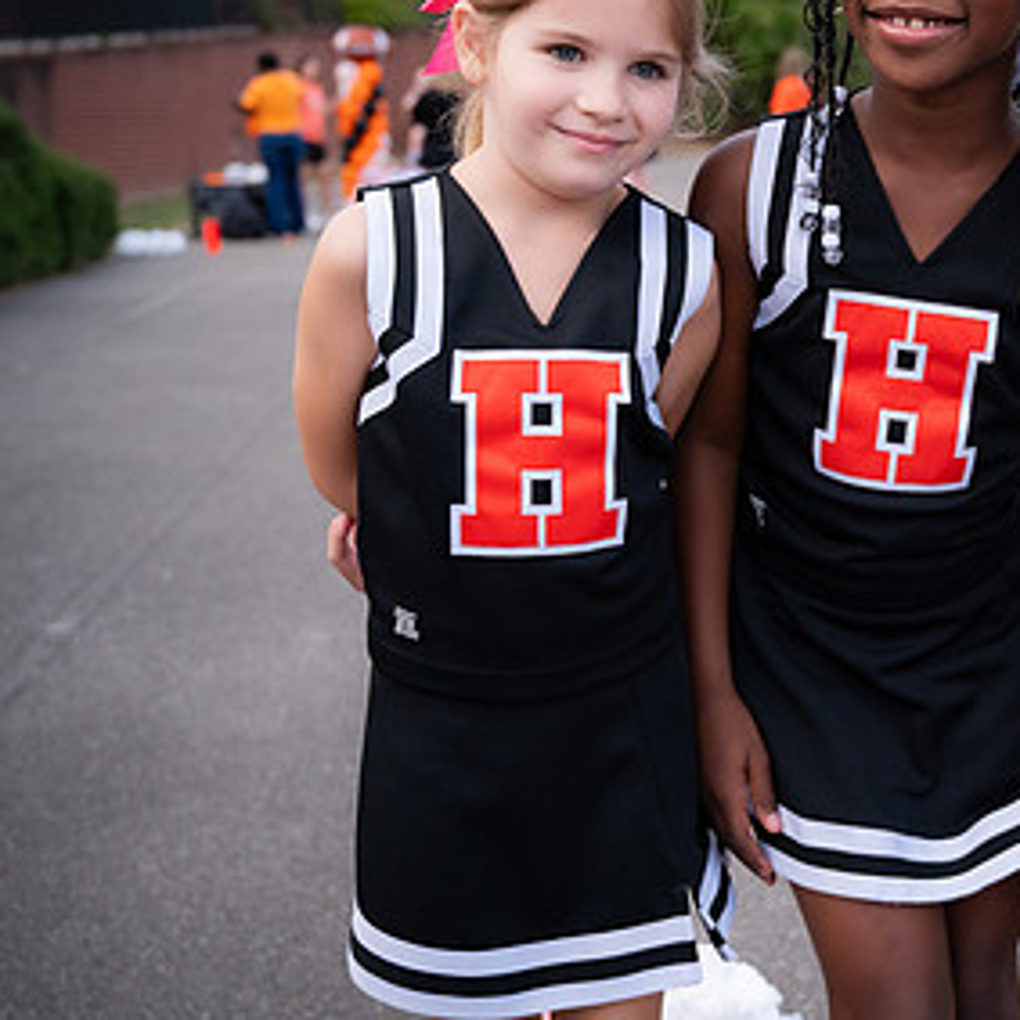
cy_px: 364
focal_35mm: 68
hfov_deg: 24.4
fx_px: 2267
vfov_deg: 25.3
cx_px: 980
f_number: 4
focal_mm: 39
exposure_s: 1/640
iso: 640
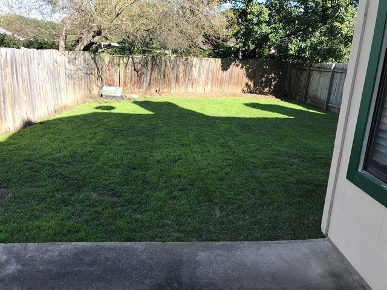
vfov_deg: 49.7
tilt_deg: -15.4
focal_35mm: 28
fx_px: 313
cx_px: 194
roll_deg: -3.1
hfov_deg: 63.4
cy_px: 145
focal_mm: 3.99
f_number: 1.8
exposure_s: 1/606
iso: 20
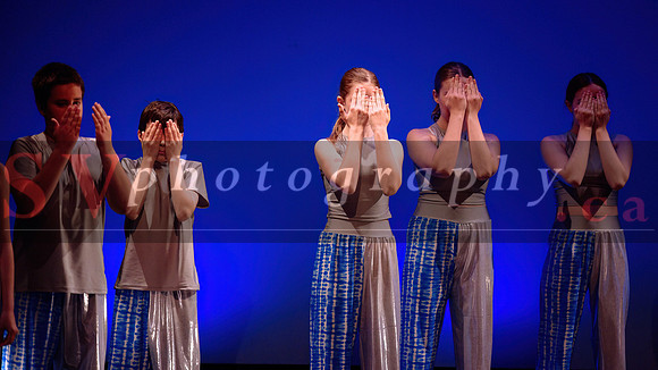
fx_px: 4286
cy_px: 113
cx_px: 386
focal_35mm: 246
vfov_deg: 4.9
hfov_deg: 8.8
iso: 1600
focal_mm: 200
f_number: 2.8
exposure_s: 1/320
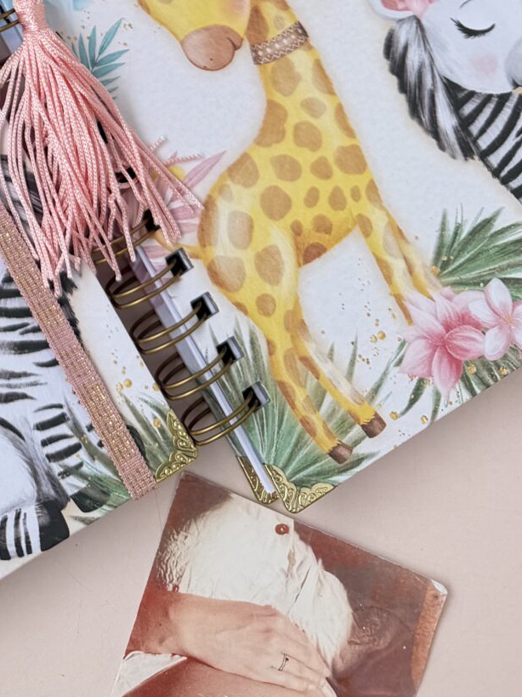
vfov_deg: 22.4
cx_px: -281
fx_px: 1508
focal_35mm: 75
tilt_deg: -74.7
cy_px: -280
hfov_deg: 17.5
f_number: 1.78
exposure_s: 1/849
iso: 80
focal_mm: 6.76
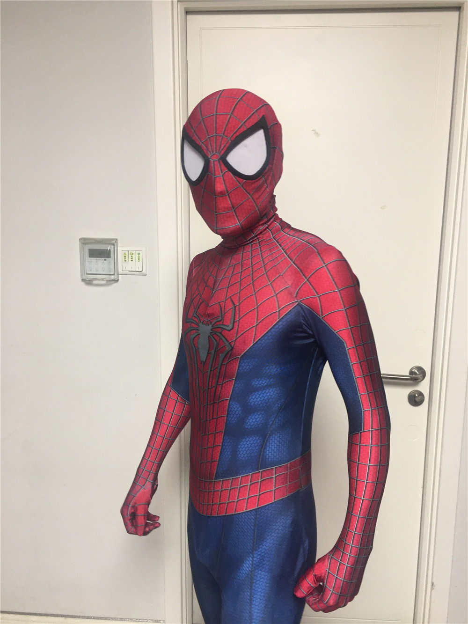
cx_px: 234
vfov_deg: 61.7
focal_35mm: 29
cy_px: 312
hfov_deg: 48.2
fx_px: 523
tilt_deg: -10.4
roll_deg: -0.1
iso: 50
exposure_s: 1/33
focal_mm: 4.15
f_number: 2.2
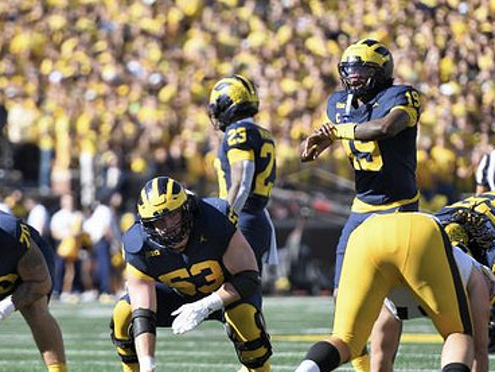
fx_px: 6492
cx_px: 160
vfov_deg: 3.3
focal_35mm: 454
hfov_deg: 4.4
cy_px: 193
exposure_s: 1/2500
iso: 320
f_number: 2.8
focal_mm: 200
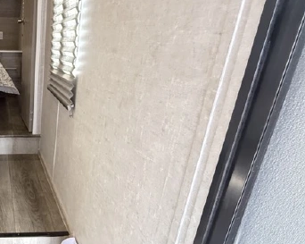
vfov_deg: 45.2
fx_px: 289
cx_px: 7
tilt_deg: -20.9
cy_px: 159
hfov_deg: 47.3
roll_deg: +0.0
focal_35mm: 32
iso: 800
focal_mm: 2.22
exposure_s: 1/60
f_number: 2.2
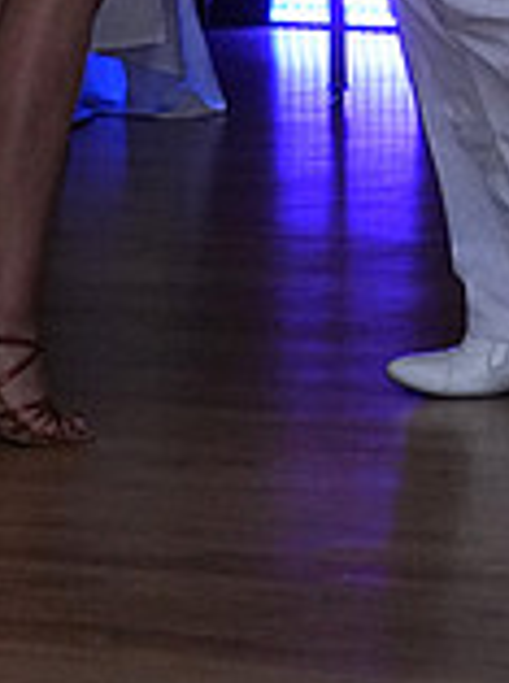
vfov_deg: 6.6
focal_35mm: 292
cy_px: -539
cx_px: 211
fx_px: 5748
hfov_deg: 5.1
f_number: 7.1
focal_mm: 55
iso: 5000
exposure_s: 1/200
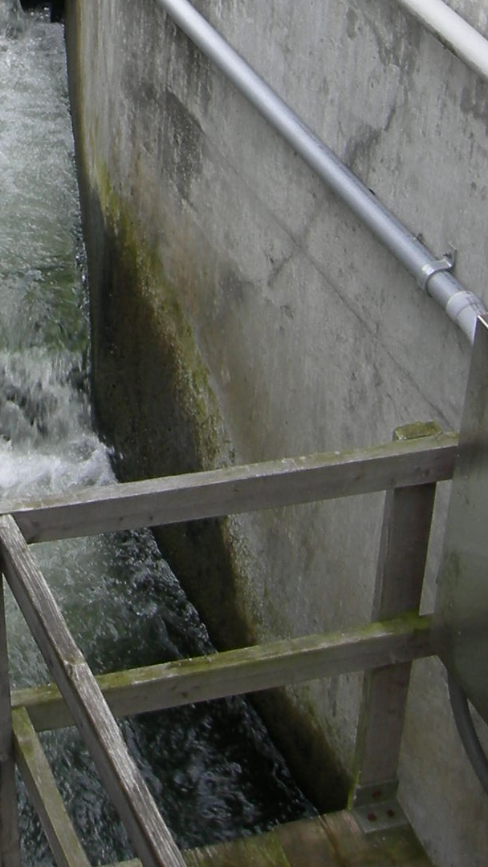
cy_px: -170
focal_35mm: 94
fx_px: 2163
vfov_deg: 21.1
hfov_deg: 12.5
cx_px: -127
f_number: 3.8
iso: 64
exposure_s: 1/70.3
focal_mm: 7.5
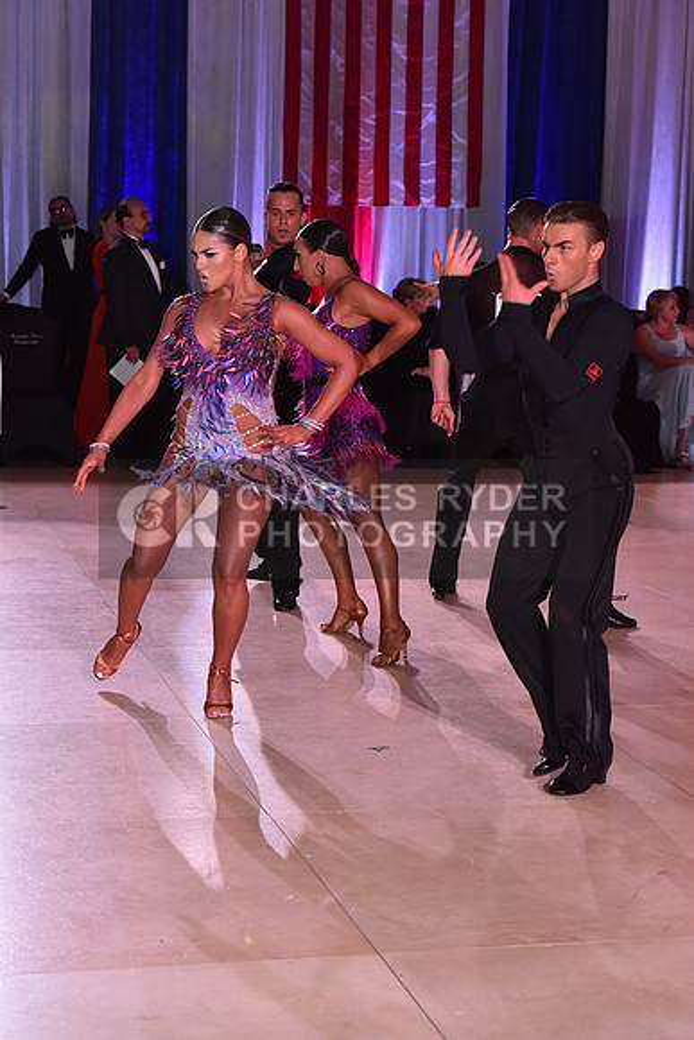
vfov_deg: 23.9
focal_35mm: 85
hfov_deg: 16.1
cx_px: 347
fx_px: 2456
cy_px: 520
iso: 2500
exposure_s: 1/320
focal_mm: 85
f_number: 7.1
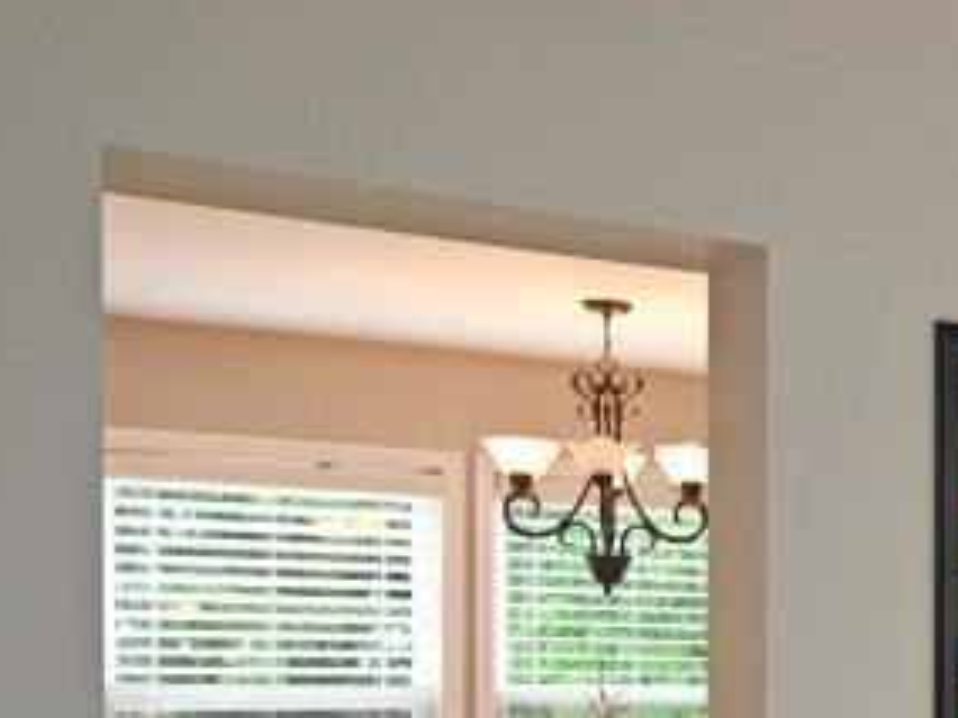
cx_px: 1754
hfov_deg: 19.7
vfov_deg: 20.1
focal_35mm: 71
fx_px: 1965
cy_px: 705
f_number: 4.5
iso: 200
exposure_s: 1/60
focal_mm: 14
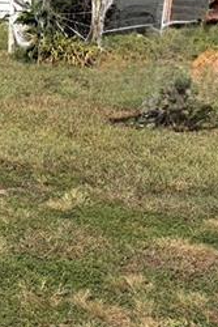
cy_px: 156
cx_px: -129
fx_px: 753
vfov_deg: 24.5
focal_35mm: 83
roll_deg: +0.3
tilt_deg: -14.0
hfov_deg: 15.0
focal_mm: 5.96
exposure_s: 1/5348
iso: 50
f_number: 1.6
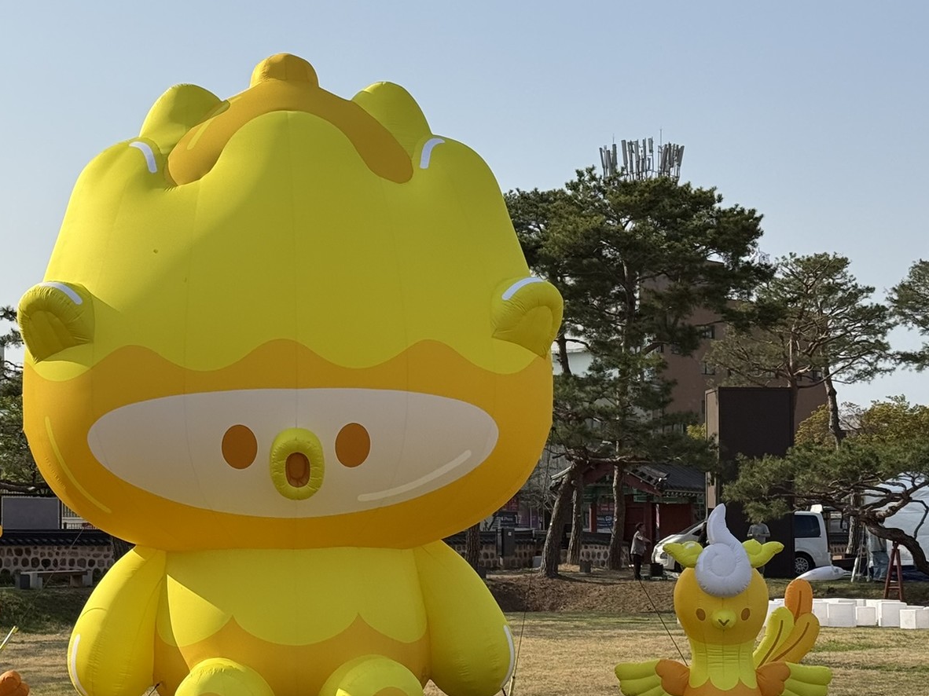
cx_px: 257
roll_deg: +0.8
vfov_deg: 18.9
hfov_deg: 24.8
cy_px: 434
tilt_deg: +3.0
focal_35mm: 78
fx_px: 2093
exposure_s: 1/7143
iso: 64
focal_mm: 6.76
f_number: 1.78
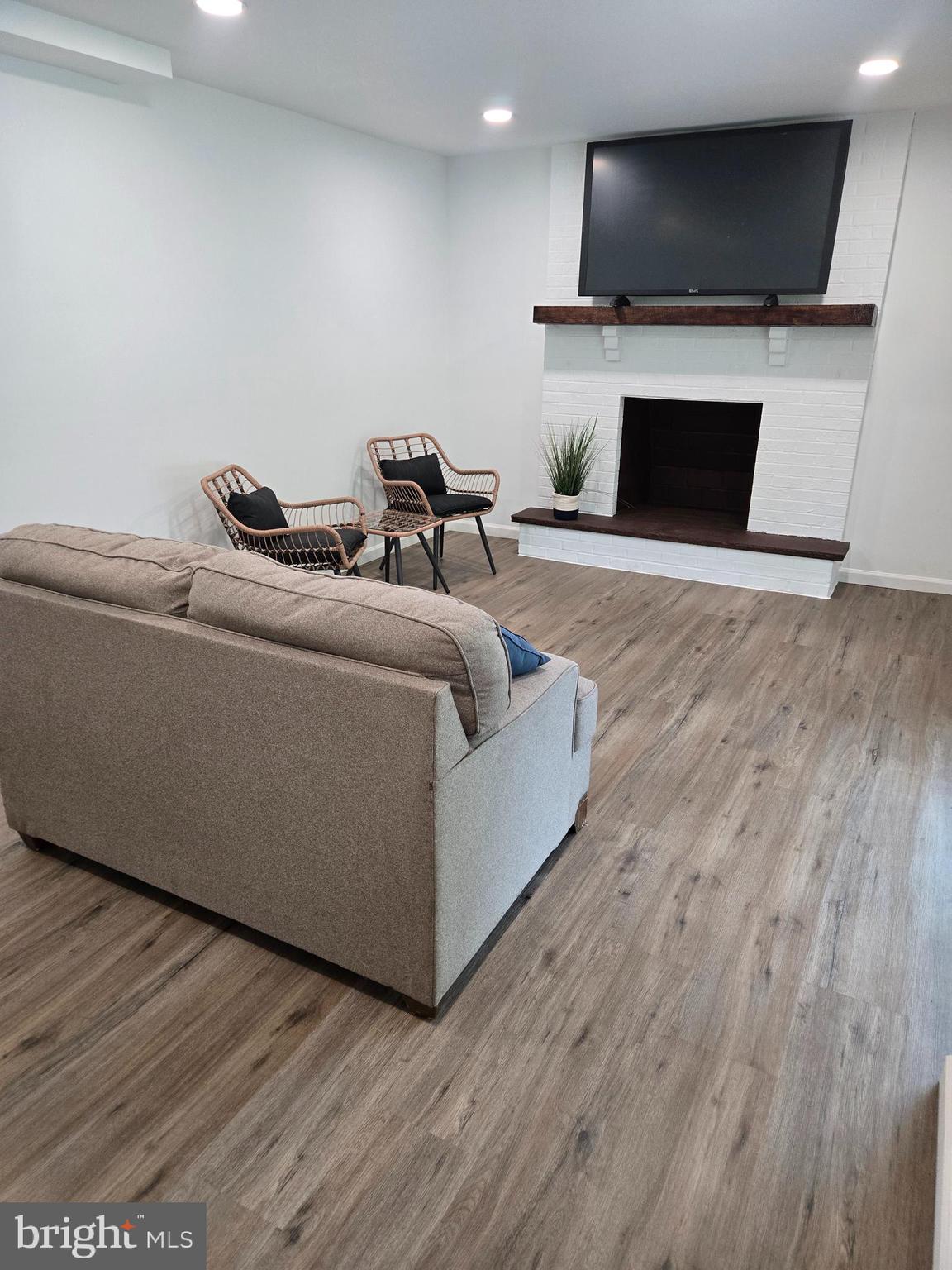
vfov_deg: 73.9
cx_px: 476
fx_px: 843
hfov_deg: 58.9
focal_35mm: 23
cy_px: 635
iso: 250
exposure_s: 1/120
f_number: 1.8
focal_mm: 5.4
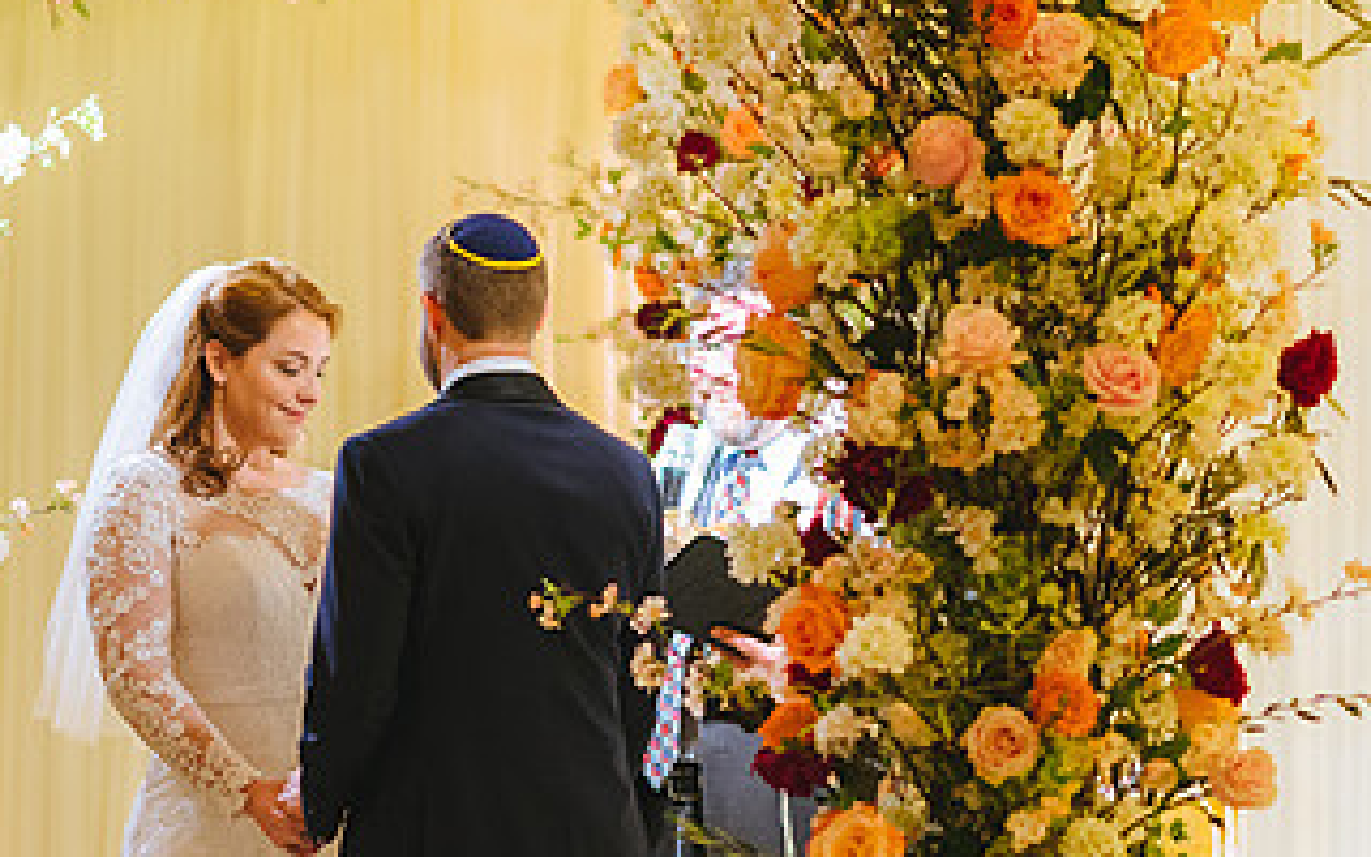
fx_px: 5866
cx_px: 236
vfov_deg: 8.3
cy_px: 662
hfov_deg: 13.3
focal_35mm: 157
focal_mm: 85
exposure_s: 1/160
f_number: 2.2
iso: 1600
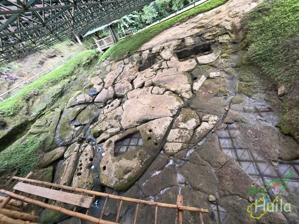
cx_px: 150
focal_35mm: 13
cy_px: 112
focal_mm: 2.2
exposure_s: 1/120
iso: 200
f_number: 1.9
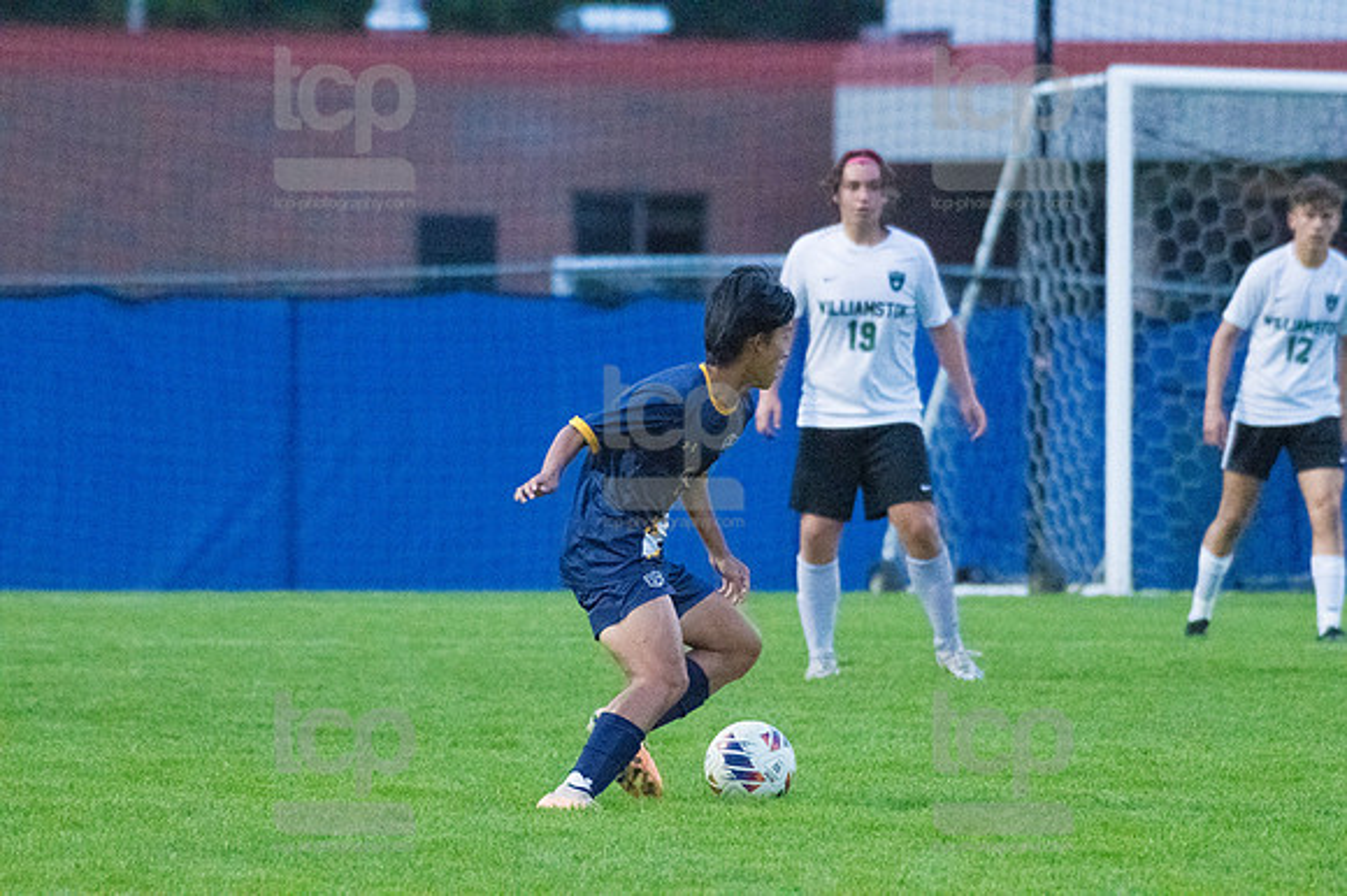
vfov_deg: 3.2
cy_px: 448
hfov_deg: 4.7
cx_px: 674
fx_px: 16266
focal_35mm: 435
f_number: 5.6
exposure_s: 1/2000
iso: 6400
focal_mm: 290
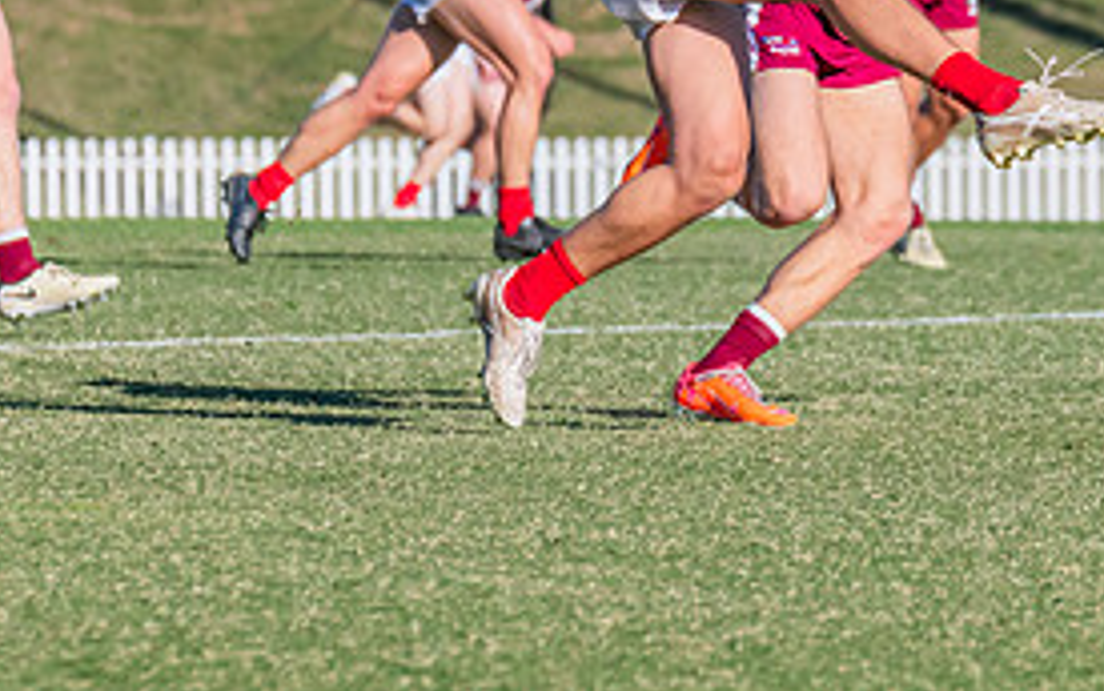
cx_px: 1016
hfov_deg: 2.7
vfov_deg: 1.7
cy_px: 0
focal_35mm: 778
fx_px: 23413
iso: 800
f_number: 11
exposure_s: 1/1600
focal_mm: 310
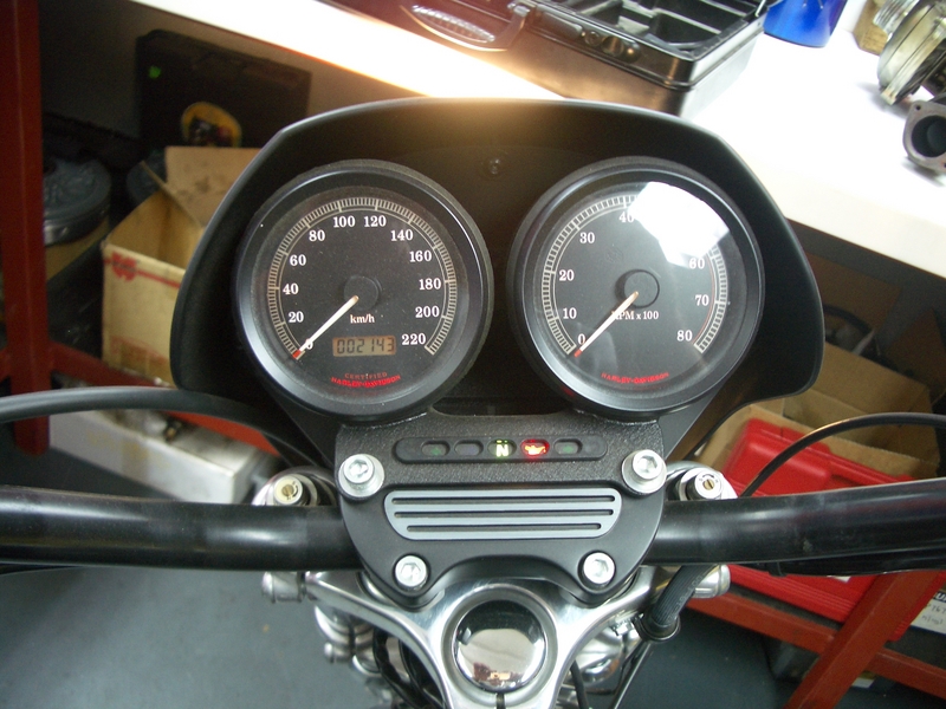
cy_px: 354
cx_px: 473
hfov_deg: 52.6
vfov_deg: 40.7
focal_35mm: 35
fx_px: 956
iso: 100
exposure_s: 1/13
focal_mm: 5.8
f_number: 2.6
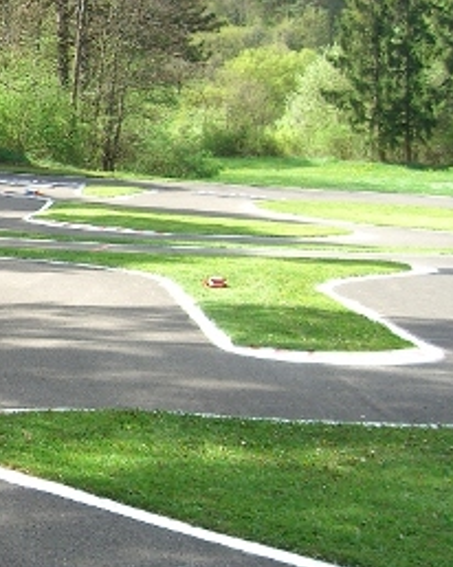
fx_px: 1544
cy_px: 257
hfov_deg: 15.4
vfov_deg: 20.8
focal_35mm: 92
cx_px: -237
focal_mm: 7.9
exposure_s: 1/250
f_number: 2.8
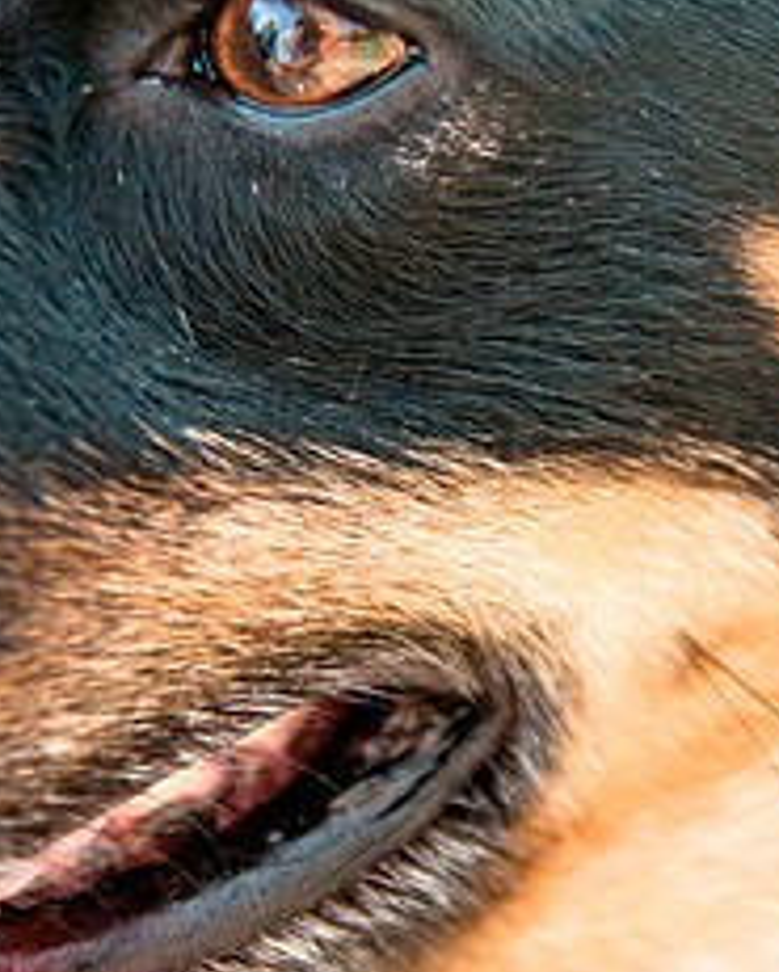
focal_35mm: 137
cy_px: 505
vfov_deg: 14.1
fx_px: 3946
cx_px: 528
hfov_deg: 11.3
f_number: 2.8
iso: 400
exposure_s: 1/800
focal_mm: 50
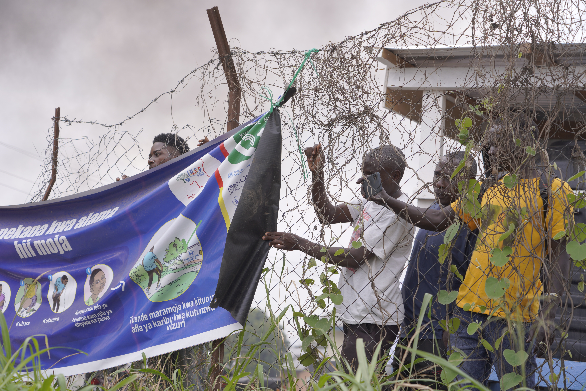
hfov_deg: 31.4
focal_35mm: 64
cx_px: 289
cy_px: 196
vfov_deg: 21.2
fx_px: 1042
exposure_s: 1/320
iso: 125
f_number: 4.5
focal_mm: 63
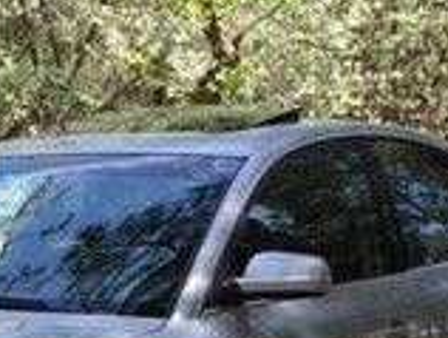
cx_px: -6
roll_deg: +0.3
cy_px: 538
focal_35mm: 121
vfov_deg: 11.6
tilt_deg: -14.1
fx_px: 1568
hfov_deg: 15.9
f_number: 2.2
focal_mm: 4.15
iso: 32
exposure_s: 1/494
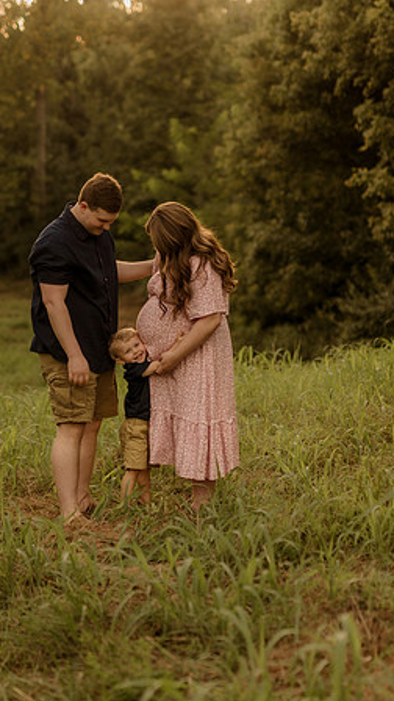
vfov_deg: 26.8
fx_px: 1467
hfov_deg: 15.3
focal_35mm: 79
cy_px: 350
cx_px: 172
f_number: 1.8
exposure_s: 1/800
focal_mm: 50
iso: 125
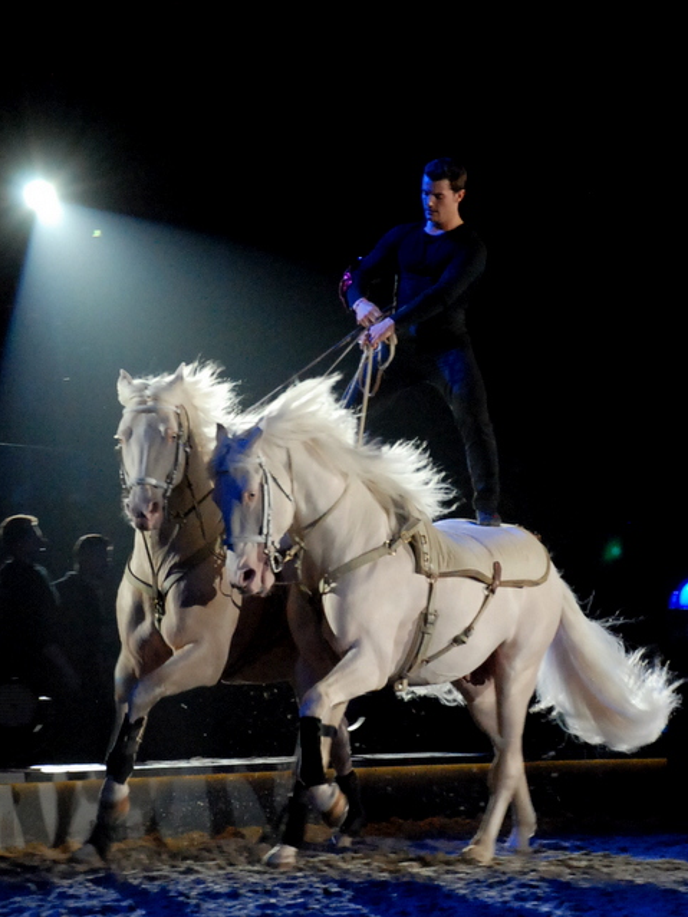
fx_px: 3022
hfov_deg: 13.0
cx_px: 345
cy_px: 486
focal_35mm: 114
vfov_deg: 17.3
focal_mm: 70
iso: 1600
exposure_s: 1/160
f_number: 5.3
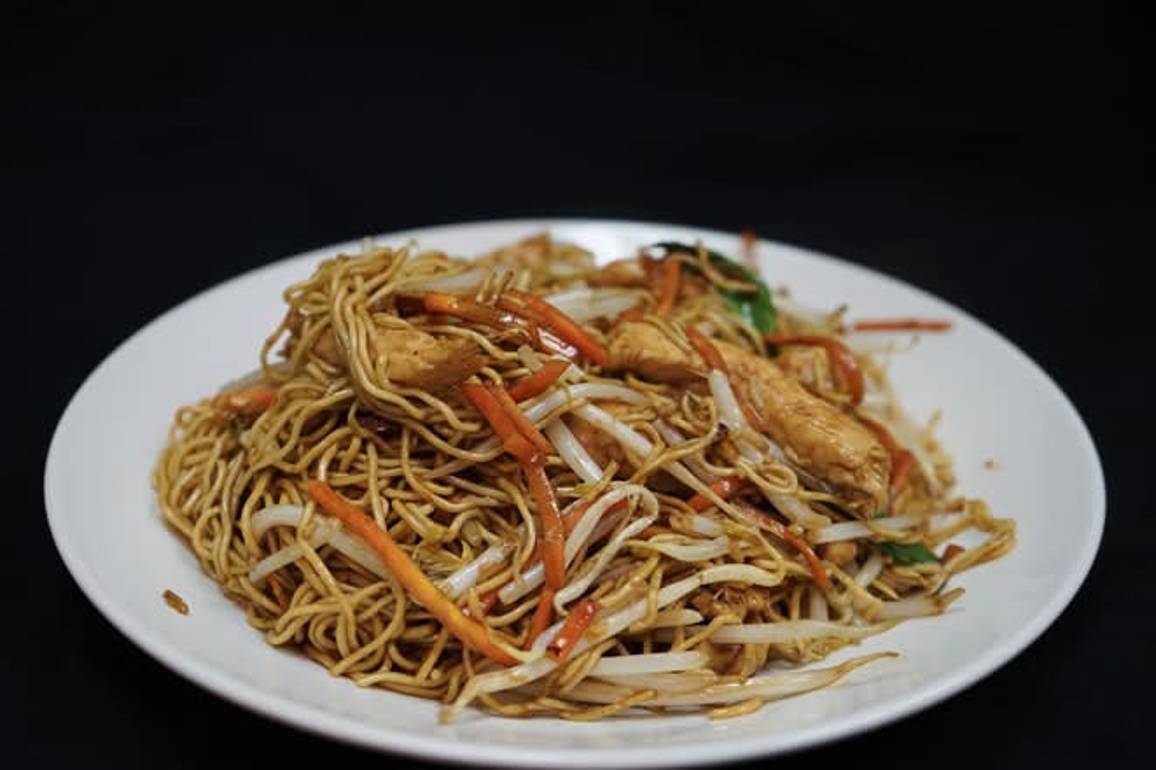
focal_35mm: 38
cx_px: 578
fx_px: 1220
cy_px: 385
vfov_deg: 35.0
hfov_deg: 50.7
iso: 640
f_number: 4
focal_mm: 38
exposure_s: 1/60
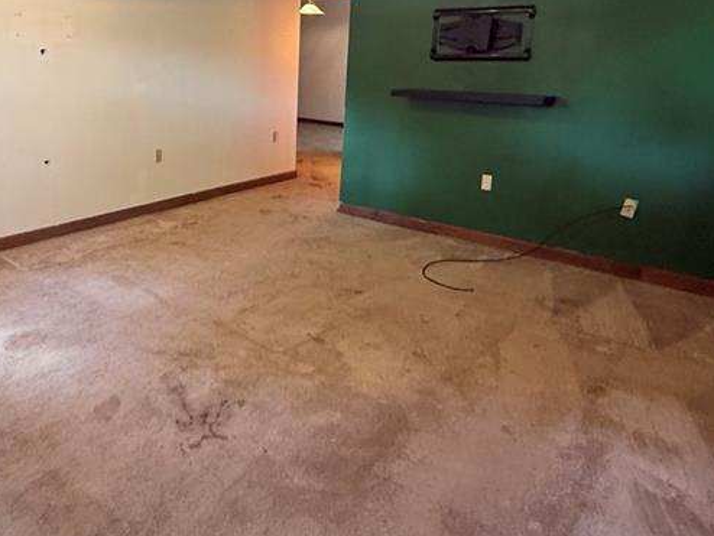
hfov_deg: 59.8
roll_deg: +1.2
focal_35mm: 29
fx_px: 598
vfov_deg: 47.5
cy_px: 179
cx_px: 223
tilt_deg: -13.4
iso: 320
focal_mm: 2.22
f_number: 2.2
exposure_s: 1/63
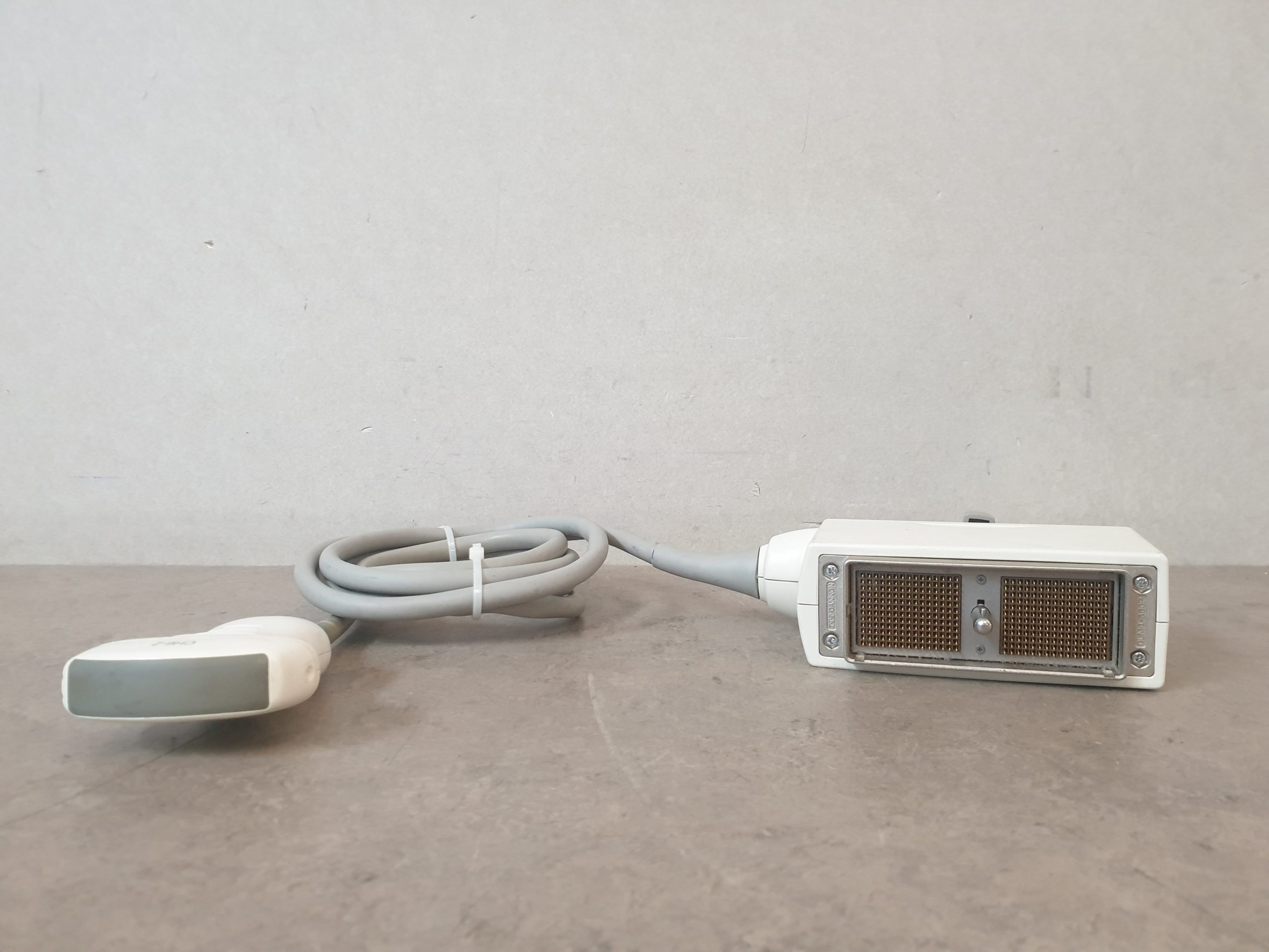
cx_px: 634
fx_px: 953
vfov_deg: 53.1
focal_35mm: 26
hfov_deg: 67.3
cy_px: 476
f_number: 2.4
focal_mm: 4.3
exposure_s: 1/50
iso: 400
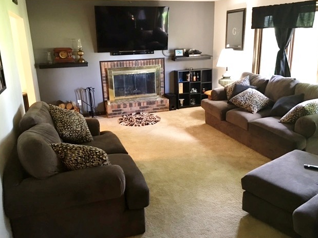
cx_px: 160
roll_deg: +0.6
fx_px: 276
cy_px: 120
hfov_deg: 60.0
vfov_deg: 46.8
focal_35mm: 30
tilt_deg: -15.1
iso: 100
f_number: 2.2
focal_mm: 4.15
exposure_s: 1/8
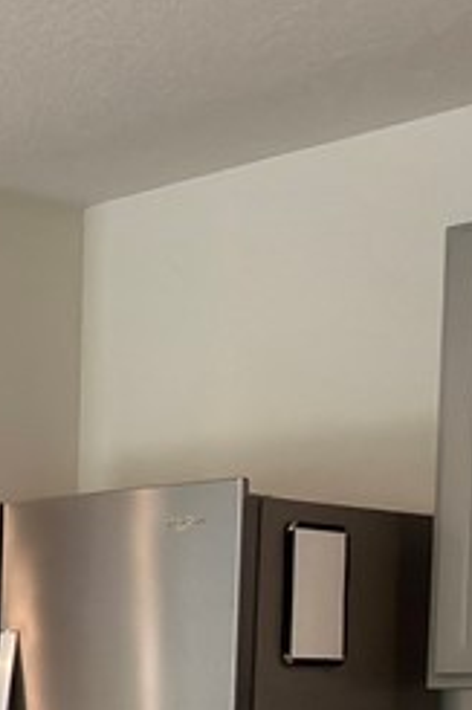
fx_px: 1871
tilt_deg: -4.5
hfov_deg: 11.2
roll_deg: +0.8
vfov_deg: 20.2
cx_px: -767
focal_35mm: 95
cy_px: 835
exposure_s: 1/40
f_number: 2.2
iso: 50
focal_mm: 2.22
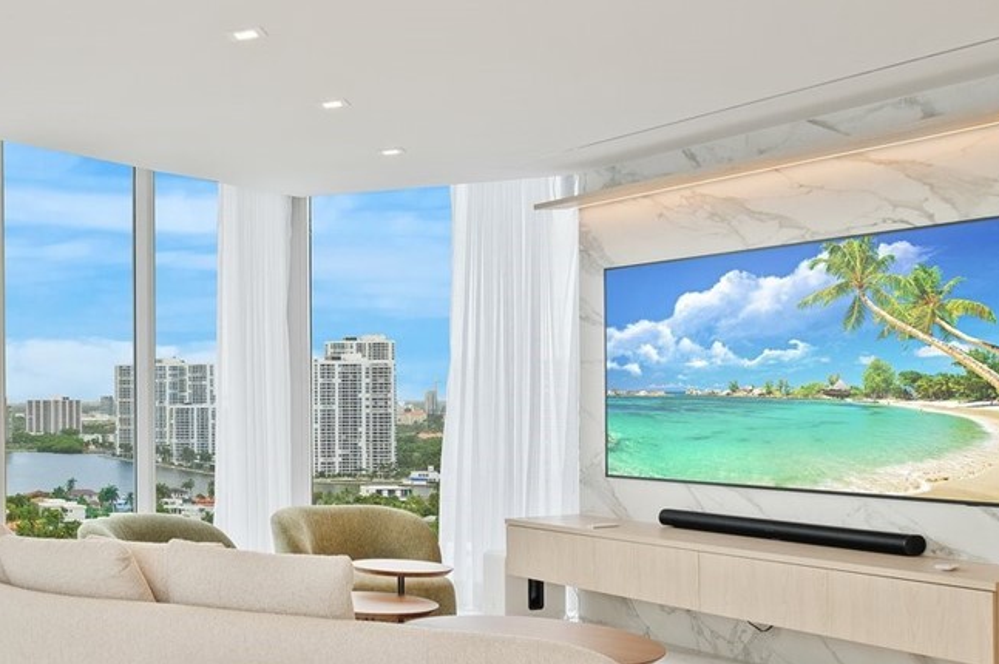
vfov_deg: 31.6
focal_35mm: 42
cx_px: -87
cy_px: 425
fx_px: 1164
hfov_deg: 38.7
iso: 200
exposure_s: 1/25
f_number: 8
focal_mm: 16
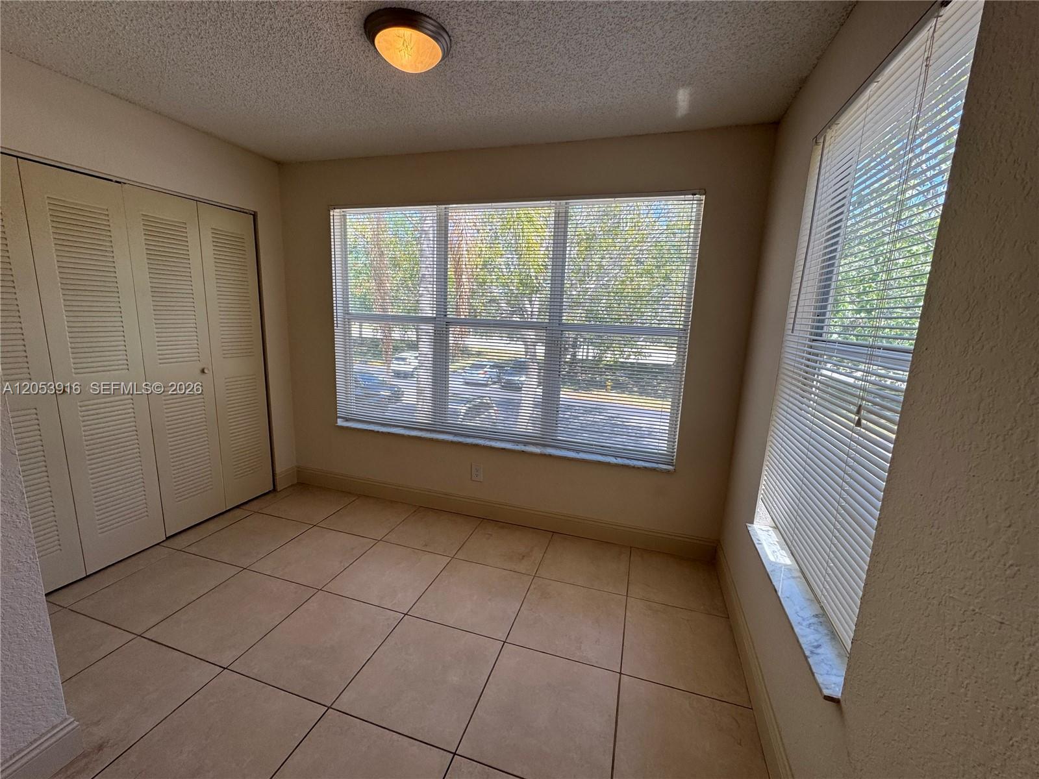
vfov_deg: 85.7
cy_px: 390
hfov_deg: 102.1
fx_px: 420
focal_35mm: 14
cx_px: 520
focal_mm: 2.22
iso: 40
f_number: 2.2
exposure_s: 1/187
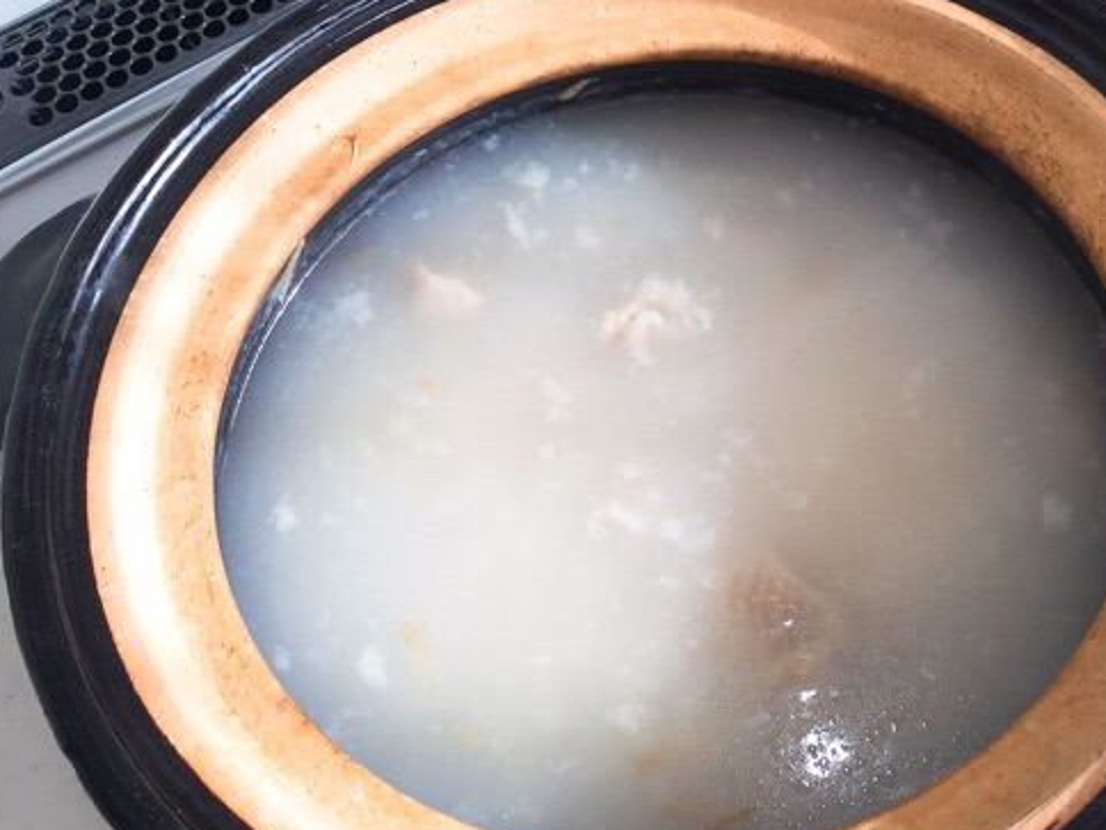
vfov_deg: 35.1
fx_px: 1310
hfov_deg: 45.5
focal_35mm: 41
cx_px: 660
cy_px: 421
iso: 40
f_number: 2.4
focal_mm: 3.3
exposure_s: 1/120
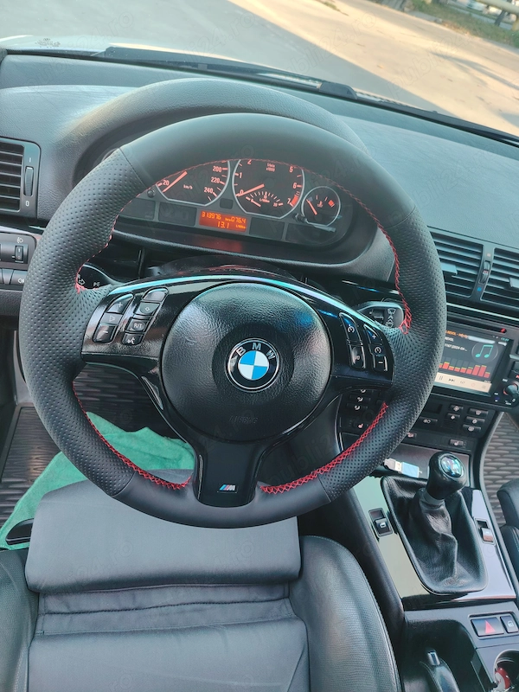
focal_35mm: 24
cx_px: 260
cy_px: 346
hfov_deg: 56.8
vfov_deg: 71.6
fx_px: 480
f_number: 1.75
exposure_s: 1/33.3
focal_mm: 5.25
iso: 341
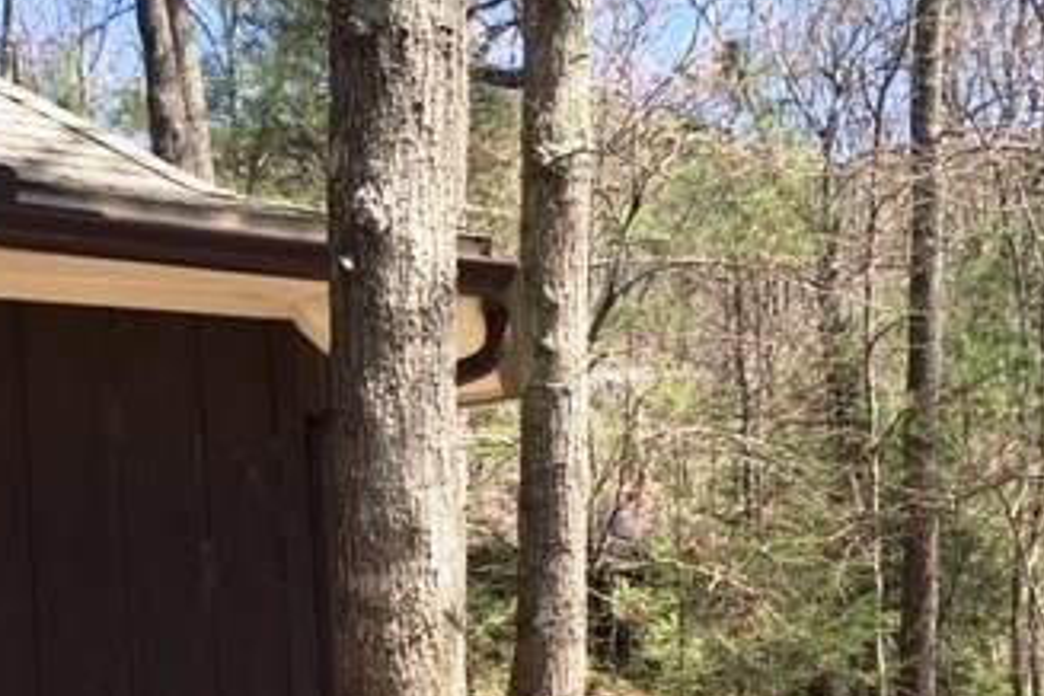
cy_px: 536
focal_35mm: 59
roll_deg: +2.7
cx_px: 466
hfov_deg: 33.9
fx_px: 1711
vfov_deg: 22.7
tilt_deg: +3.6
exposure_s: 1/615
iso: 25
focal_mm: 4.15
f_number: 2.2
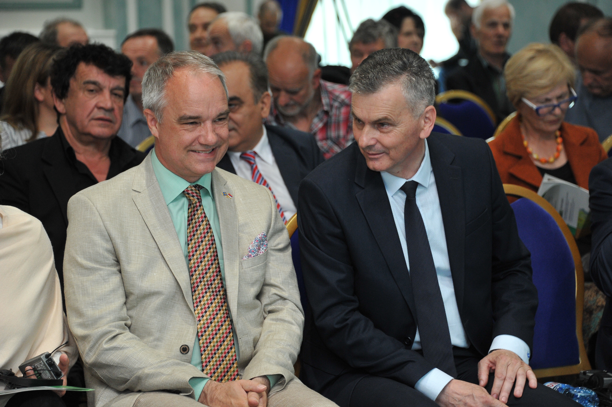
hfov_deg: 15.2
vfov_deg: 10.1
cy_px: 204
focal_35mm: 135
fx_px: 2293
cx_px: 306
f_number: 5.6
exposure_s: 1/100
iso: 2500
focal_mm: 135
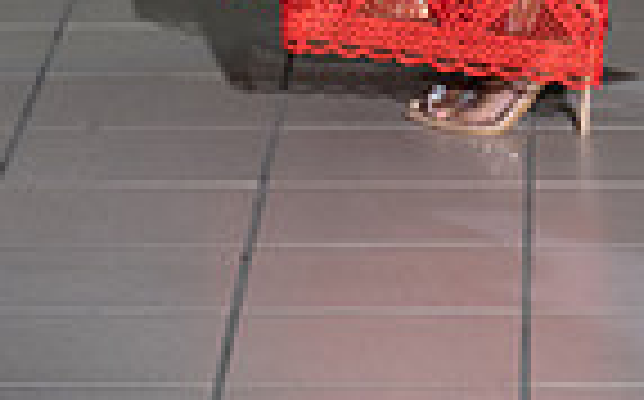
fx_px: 5908
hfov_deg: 6.2
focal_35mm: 337
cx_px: 603
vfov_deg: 3.8
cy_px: -593
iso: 1250
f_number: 5.6
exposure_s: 1/160
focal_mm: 105
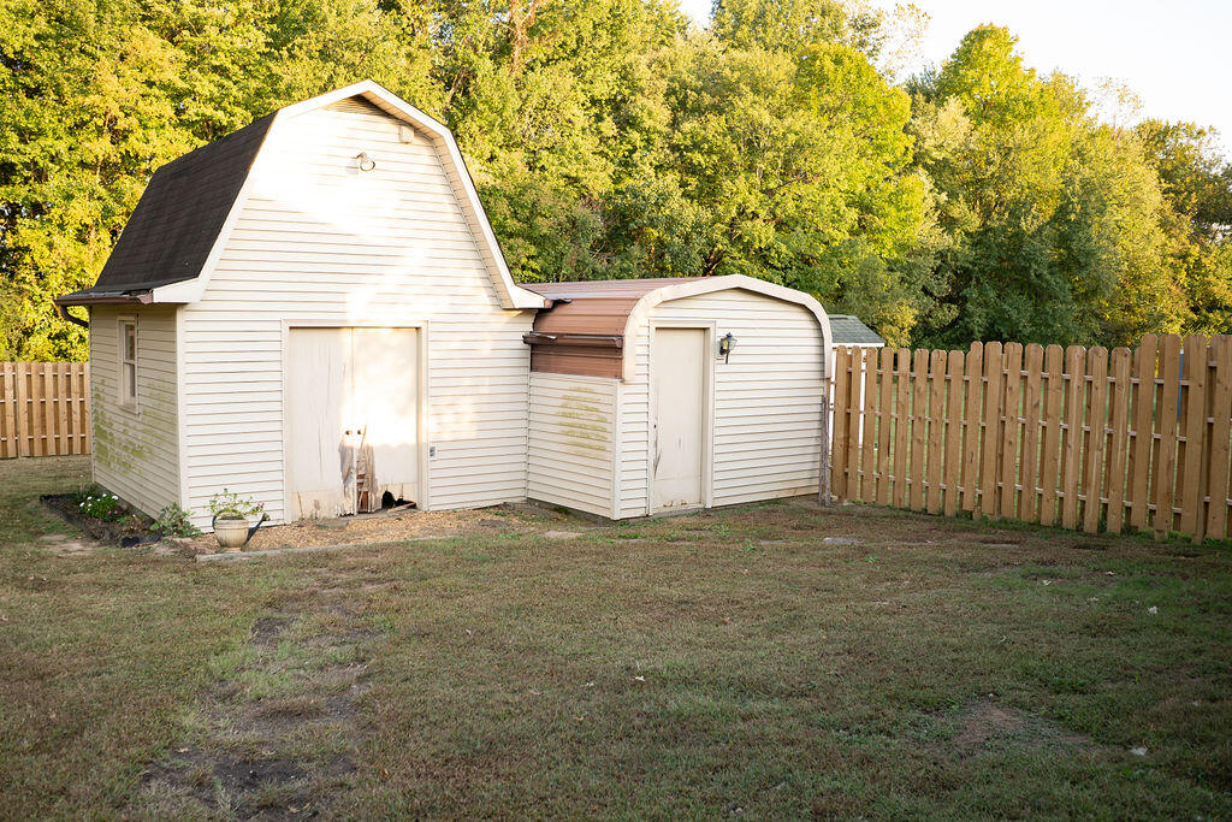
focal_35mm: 30
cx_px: 616
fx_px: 1027
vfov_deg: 43.6
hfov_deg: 61.9
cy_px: 411
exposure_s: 1/250
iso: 500
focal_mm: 20
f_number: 4.5
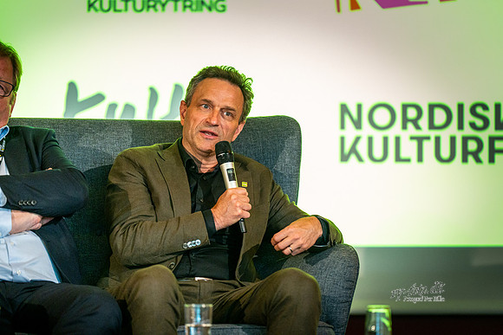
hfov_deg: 12.2
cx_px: 252
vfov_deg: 8.2
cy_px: 168
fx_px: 2348
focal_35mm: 168
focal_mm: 168
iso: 4000
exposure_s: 1/400
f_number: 2.8
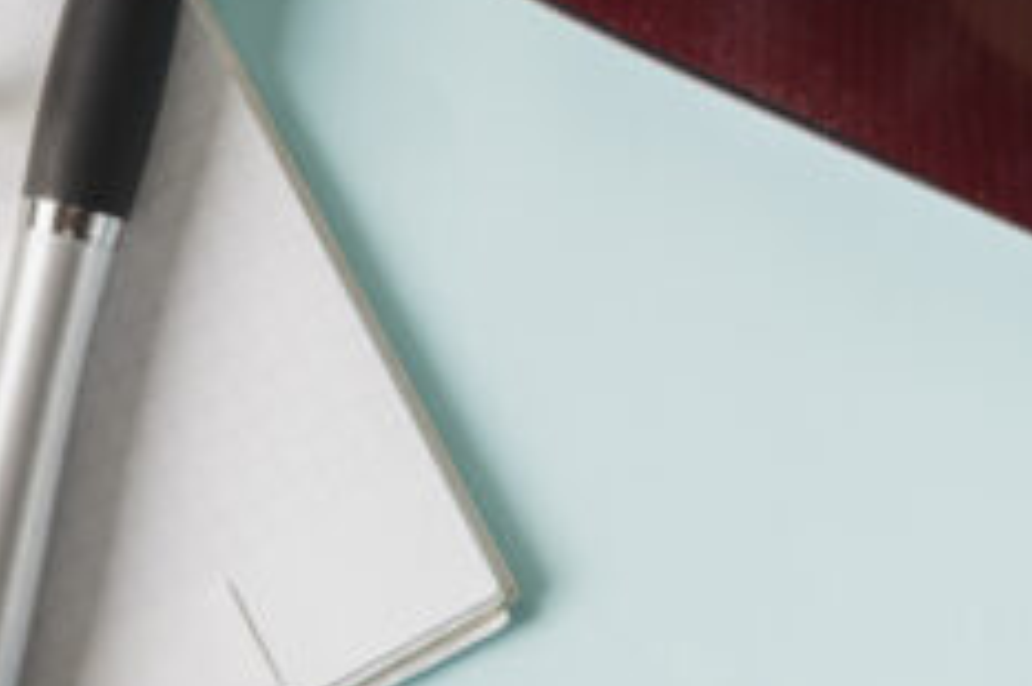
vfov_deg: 5.9
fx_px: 6623
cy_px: 843
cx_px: 1338
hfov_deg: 8.8
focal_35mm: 231
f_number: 8
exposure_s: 1/160
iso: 250
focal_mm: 35
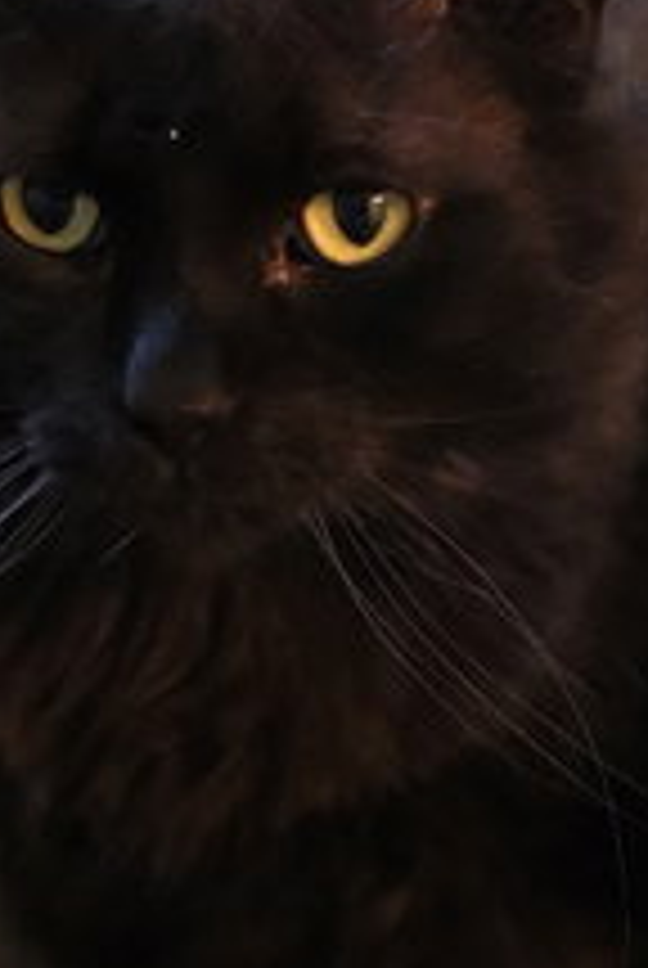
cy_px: 759
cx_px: 504
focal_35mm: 94
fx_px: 2530
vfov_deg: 21.4
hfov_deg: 14.5
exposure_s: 1/120
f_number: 2.8
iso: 12800
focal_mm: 18
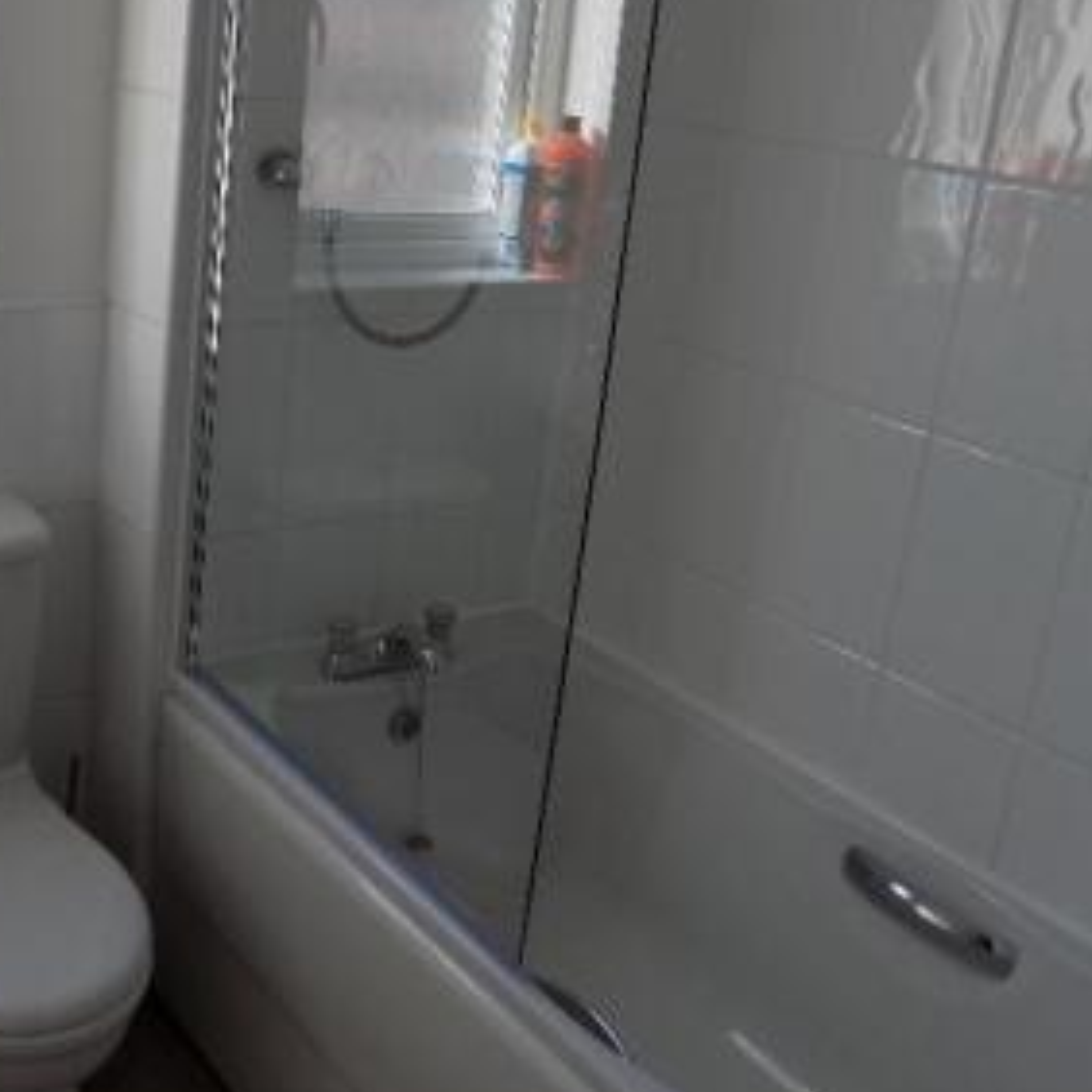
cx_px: 203
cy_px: 385
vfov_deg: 39.7
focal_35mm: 42
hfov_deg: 38.4
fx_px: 1499
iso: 80
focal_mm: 4
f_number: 3.1
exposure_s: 1/125
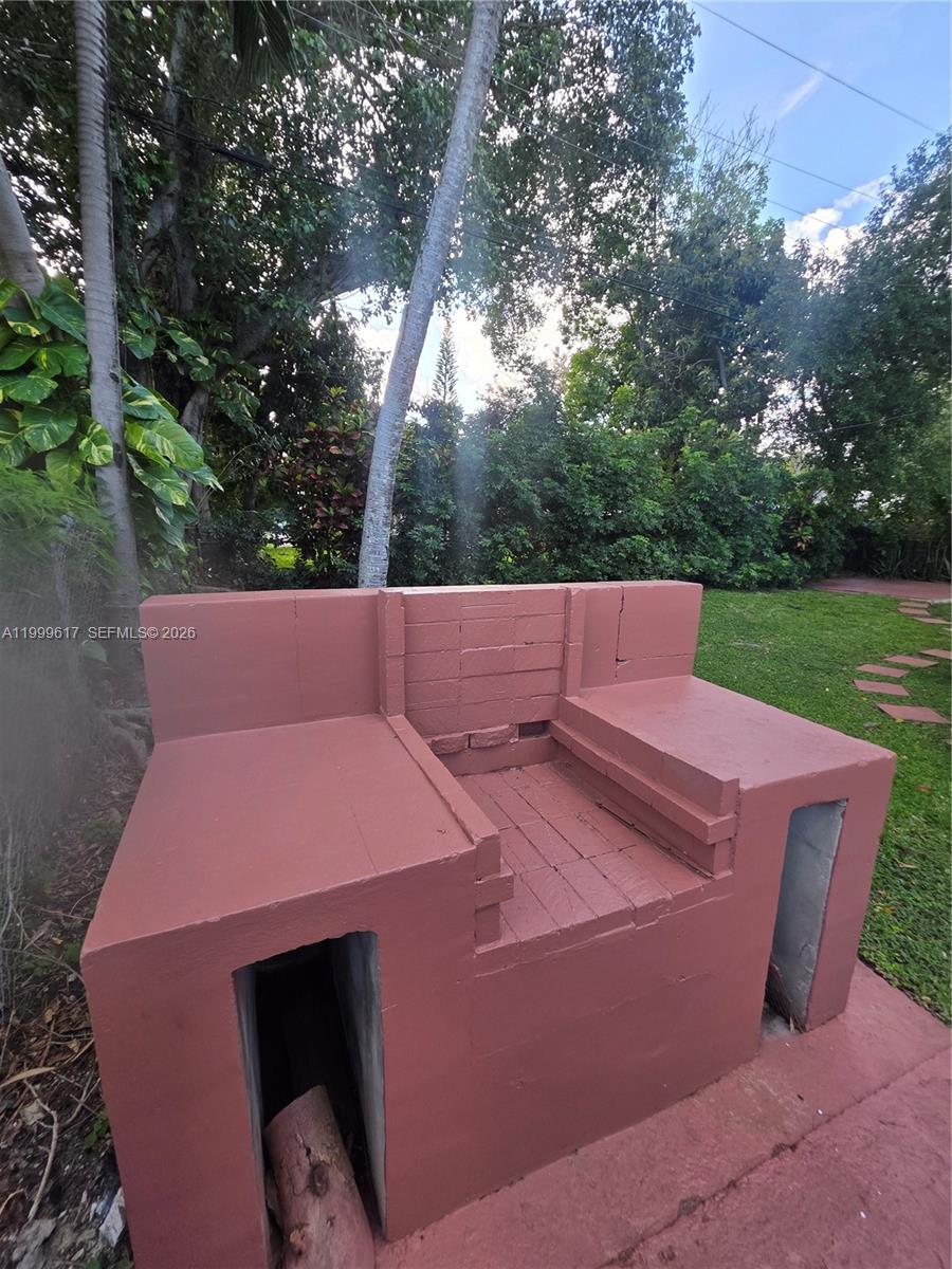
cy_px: 634
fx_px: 477
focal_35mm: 13
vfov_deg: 106.2
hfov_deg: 89.9
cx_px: 476
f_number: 1.9
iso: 40
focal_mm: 2.2
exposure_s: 1/257
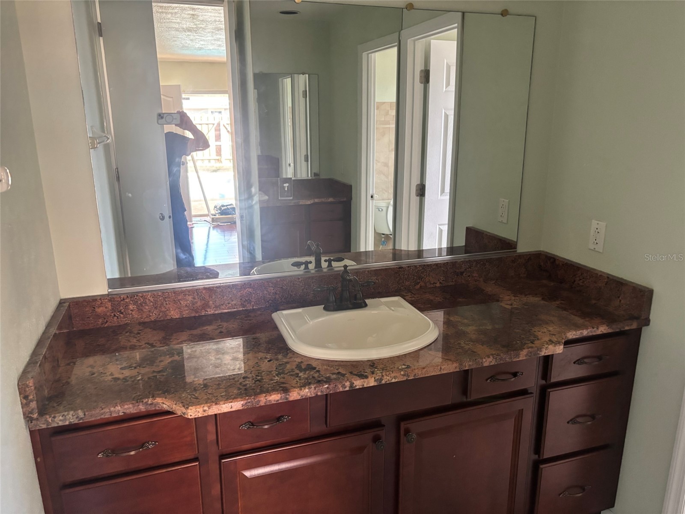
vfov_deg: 53.1
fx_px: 515
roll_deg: +0.2
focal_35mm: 26
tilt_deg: -14.7
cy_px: 257
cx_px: 342
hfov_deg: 67.3
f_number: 1.6
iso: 400
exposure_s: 1/60
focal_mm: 5.96
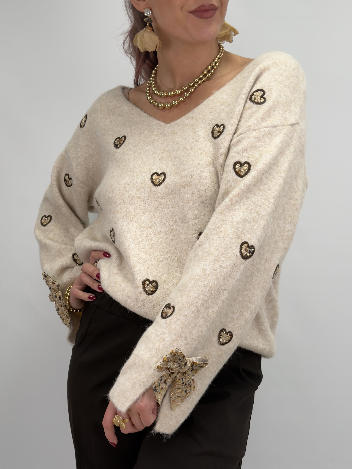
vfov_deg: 71.6
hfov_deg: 56.8
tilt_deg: -9.7
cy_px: 234
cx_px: 176
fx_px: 325
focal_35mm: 24
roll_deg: +0.2
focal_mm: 6.76
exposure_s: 1/121
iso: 50
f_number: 1.78
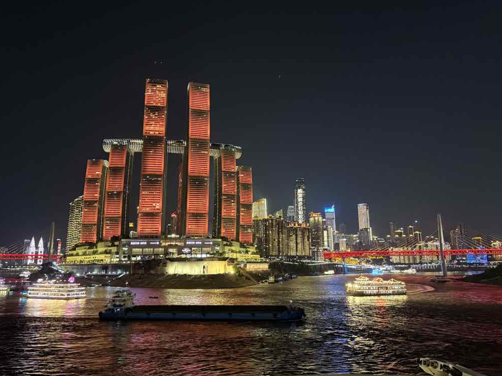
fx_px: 421
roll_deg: +0.2
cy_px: 173
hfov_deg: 61.6
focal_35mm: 29
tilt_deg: +12.2
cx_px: 256
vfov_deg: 48.2
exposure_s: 1/33
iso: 800
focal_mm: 6.76
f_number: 1.78
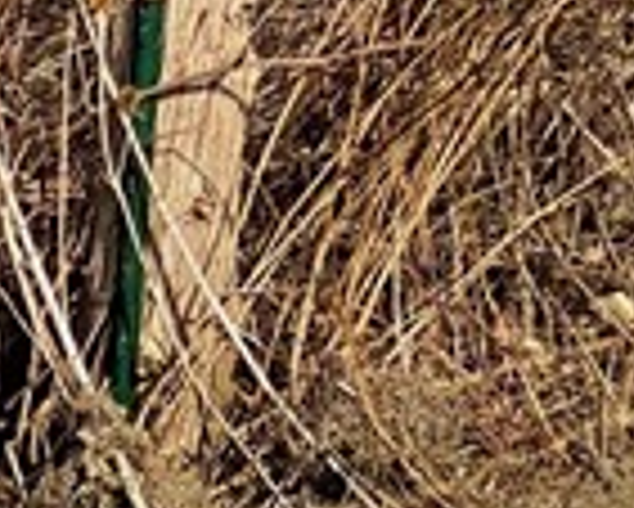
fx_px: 6910
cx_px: 1232
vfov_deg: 4.1
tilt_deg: -3.9
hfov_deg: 5.2
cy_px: -958
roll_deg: -0.2
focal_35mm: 368
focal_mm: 6
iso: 20
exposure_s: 1/1229
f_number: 2
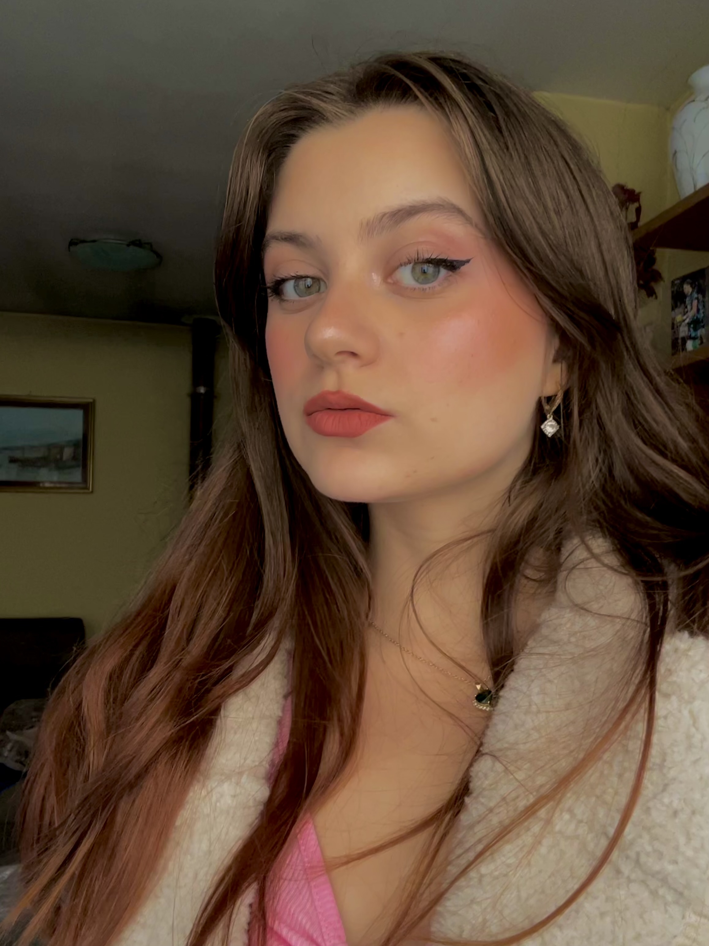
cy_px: 473
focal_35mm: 30
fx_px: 819
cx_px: 354
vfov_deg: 60.0
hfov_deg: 46.8
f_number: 1.9
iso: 100
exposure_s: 1/60
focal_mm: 2.69
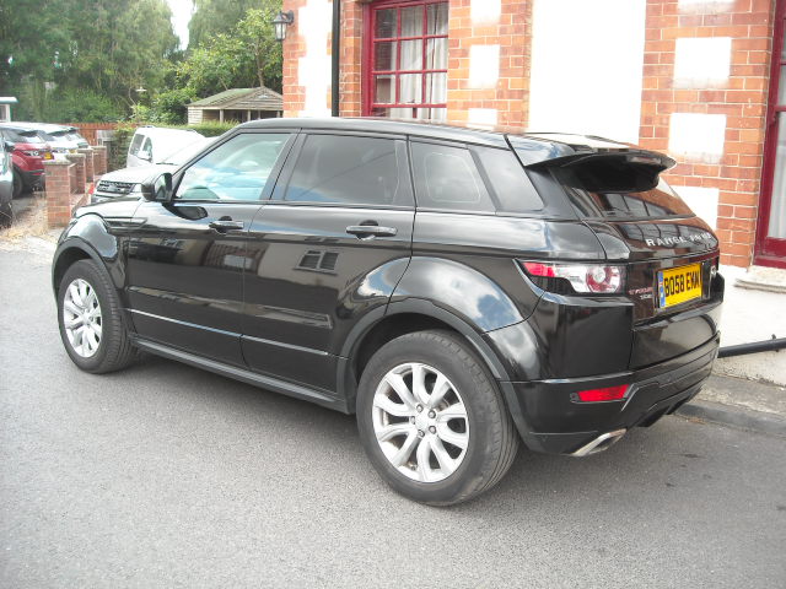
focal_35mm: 35
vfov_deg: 40.7
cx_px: 393
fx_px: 795
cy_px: 294
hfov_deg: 52.6
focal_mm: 5.7
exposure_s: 1/76
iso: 64
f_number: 2.8
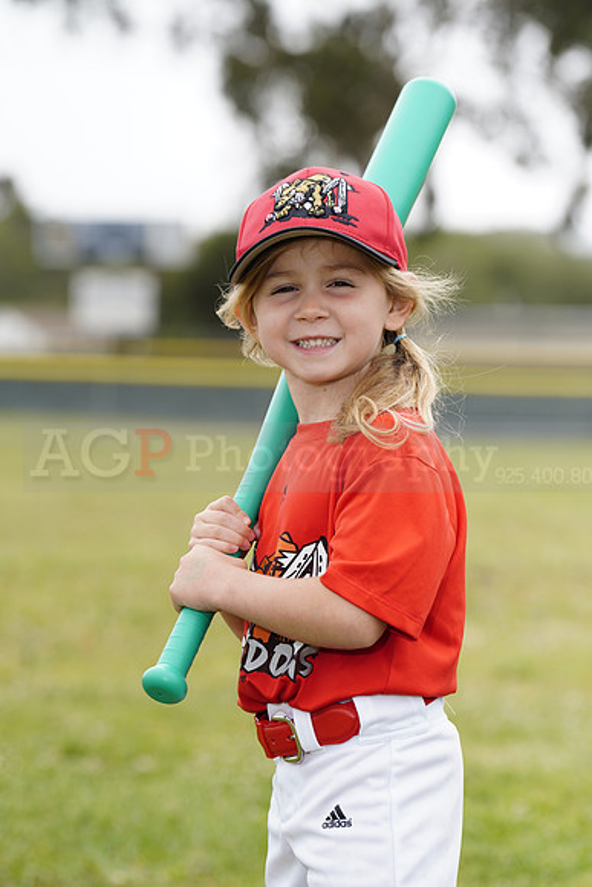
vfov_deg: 12.6
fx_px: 4018
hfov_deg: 8.4
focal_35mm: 163
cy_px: 444
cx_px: 296
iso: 100
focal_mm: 163
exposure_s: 1/250
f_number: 5.6
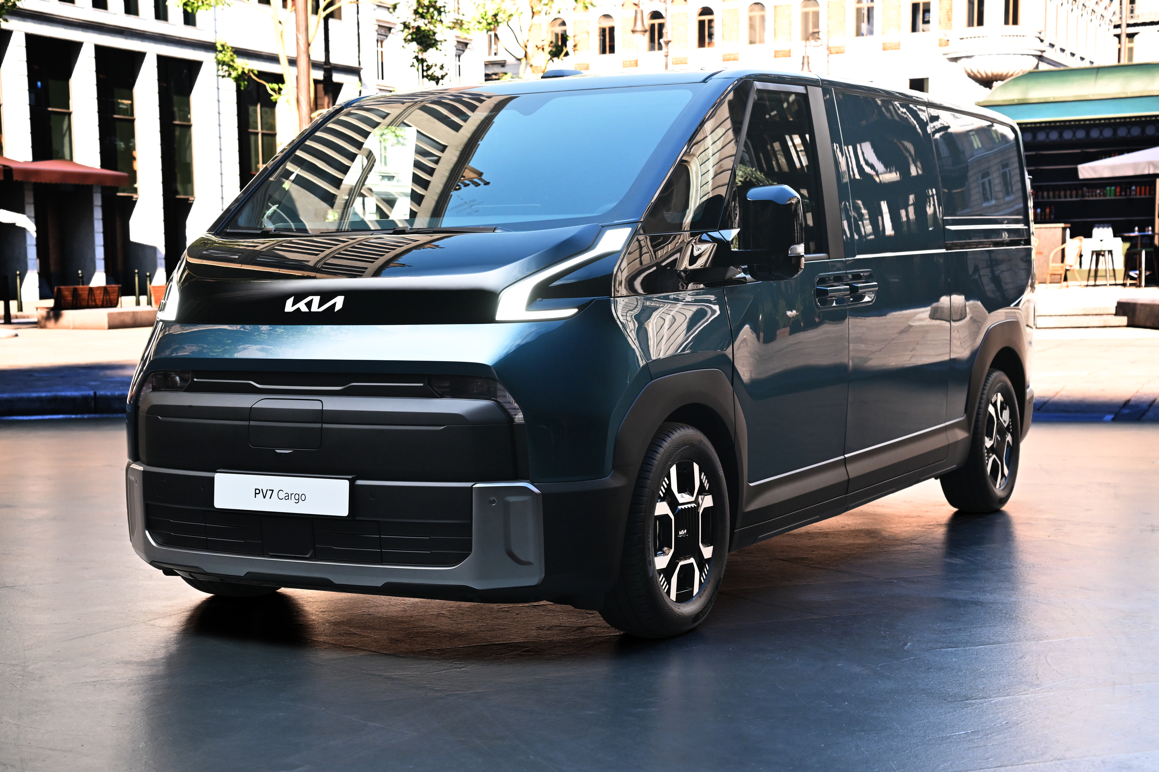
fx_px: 1449
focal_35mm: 45
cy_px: 386
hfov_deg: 43.6
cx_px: 580
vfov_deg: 29.9
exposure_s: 1/40
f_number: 3.5
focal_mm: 45
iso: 1250
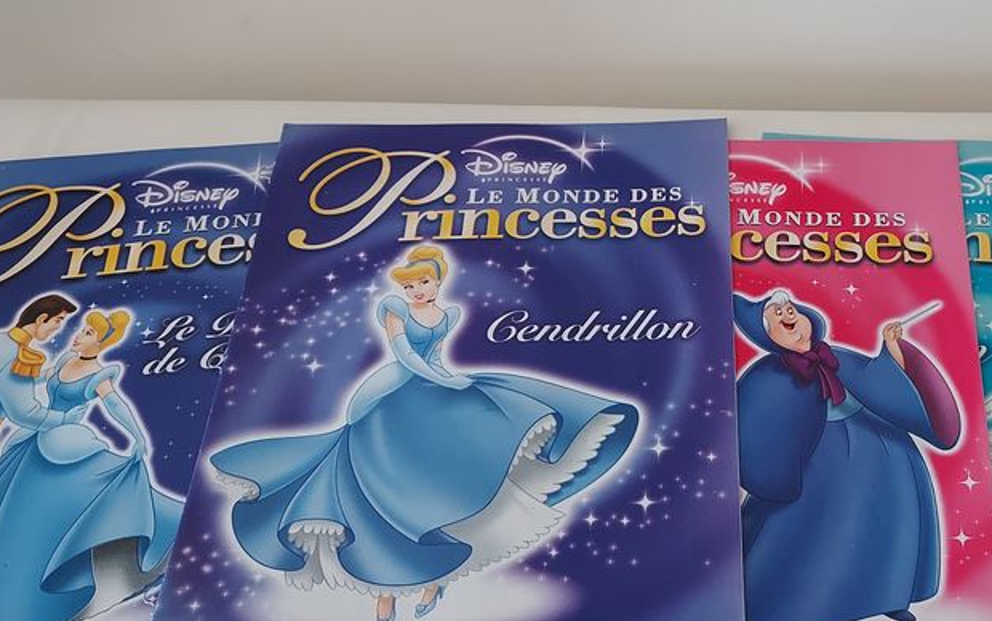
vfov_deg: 31.2
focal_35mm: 41
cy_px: 365
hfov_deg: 46.8
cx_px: 720
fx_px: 1109
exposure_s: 1/33
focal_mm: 4.6
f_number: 1.8
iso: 400
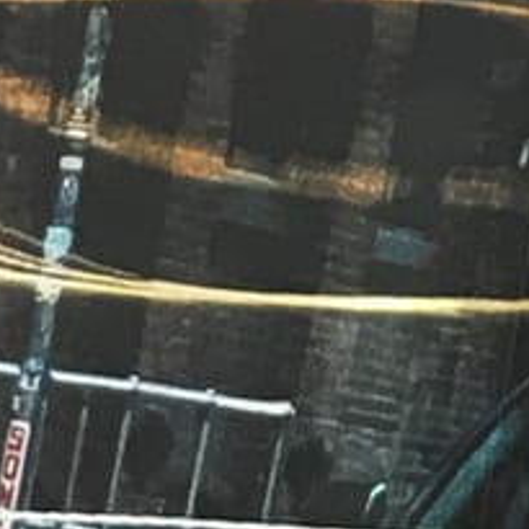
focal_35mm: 240
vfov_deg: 6.5
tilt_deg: -23.4
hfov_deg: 6.4
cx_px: -1280
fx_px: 4149
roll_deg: -1.4
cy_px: 1752
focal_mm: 4.15
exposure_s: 1/17
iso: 50
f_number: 2.2
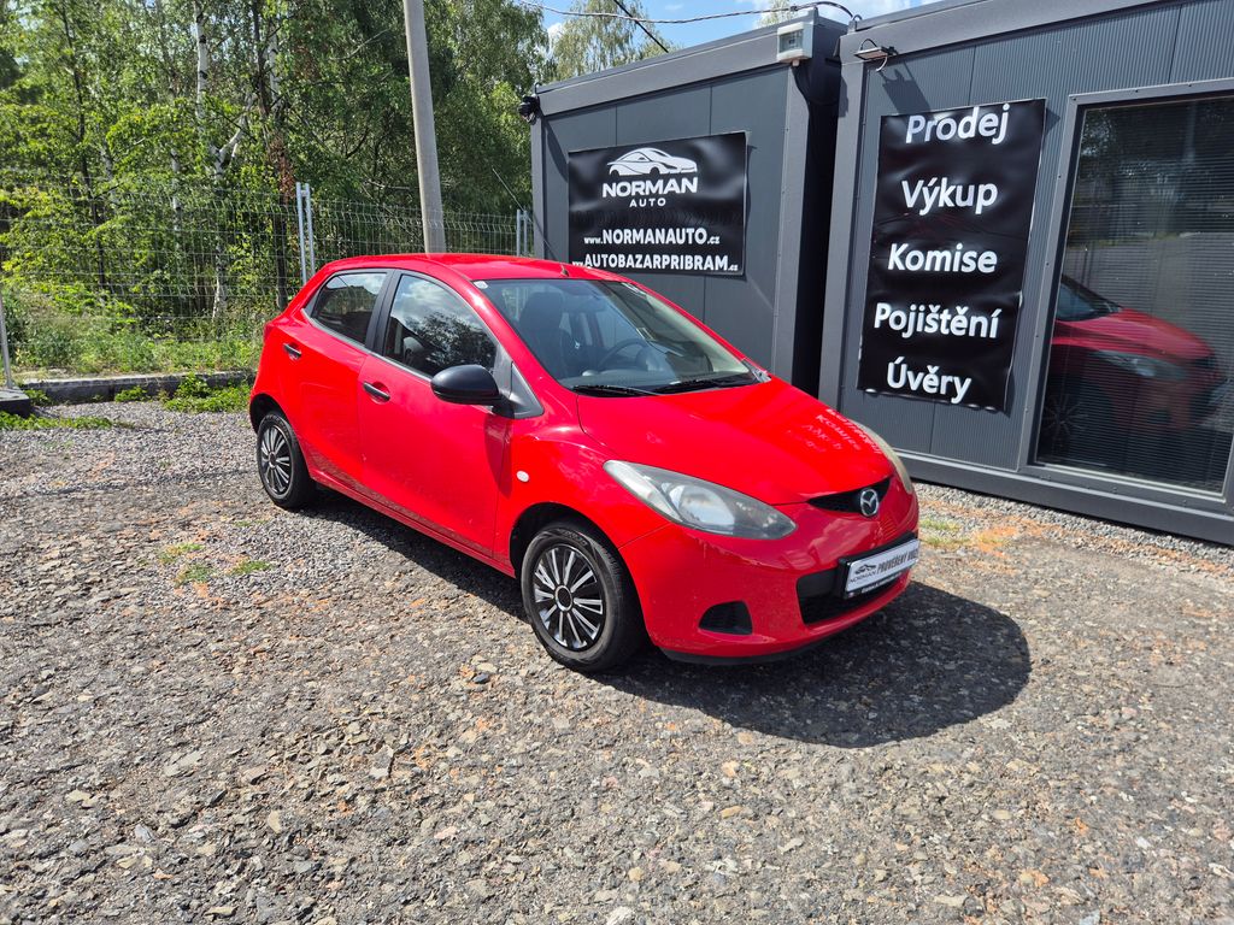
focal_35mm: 23
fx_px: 820
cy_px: 462
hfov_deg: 73.9
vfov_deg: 58.9
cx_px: 617
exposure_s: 1/1116
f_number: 1.8
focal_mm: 5.4
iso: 25
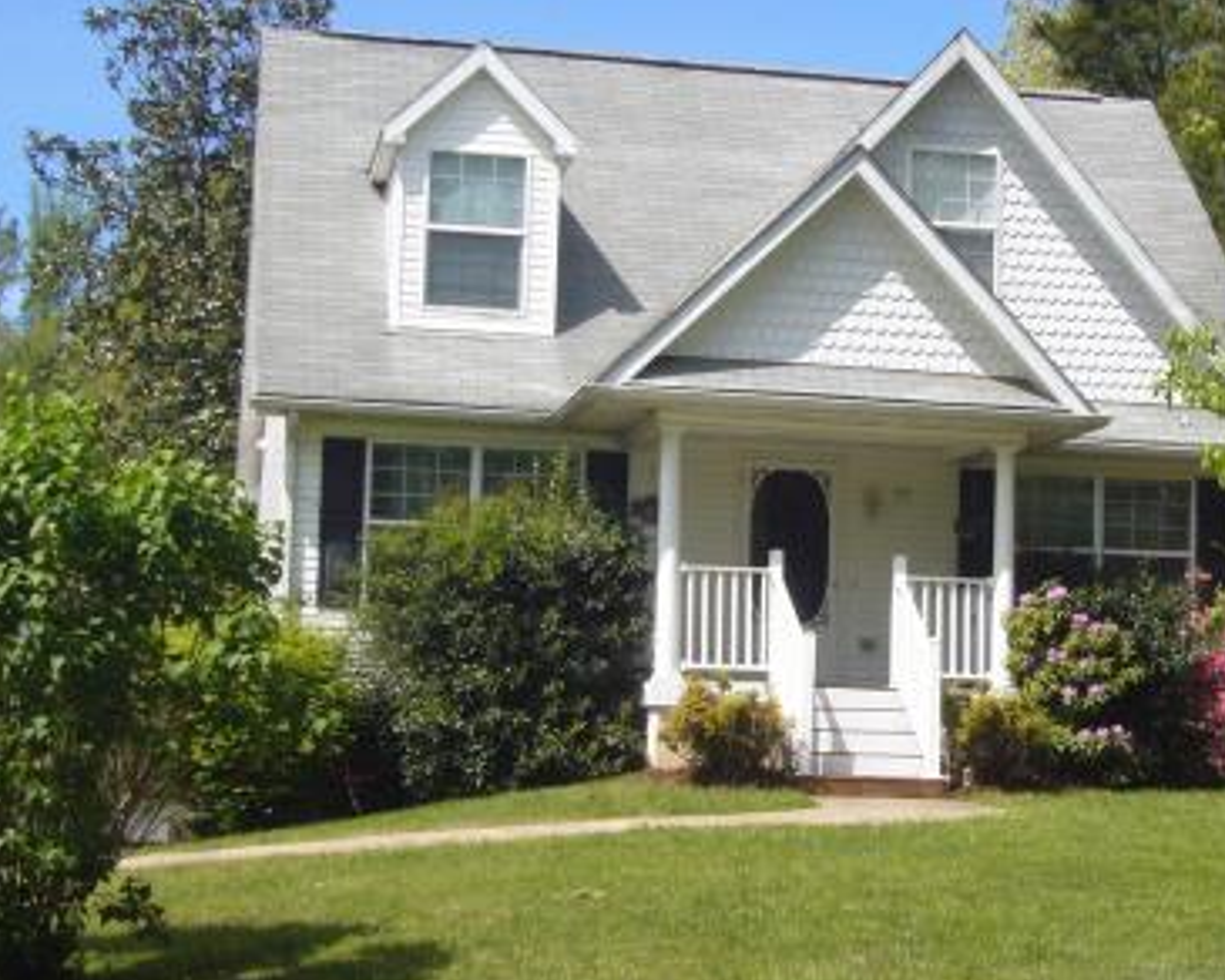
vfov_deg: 20.2
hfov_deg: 24.9
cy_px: 513
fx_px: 2755
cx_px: 842
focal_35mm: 76
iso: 200
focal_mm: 8.1
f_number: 7.1
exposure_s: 1/500
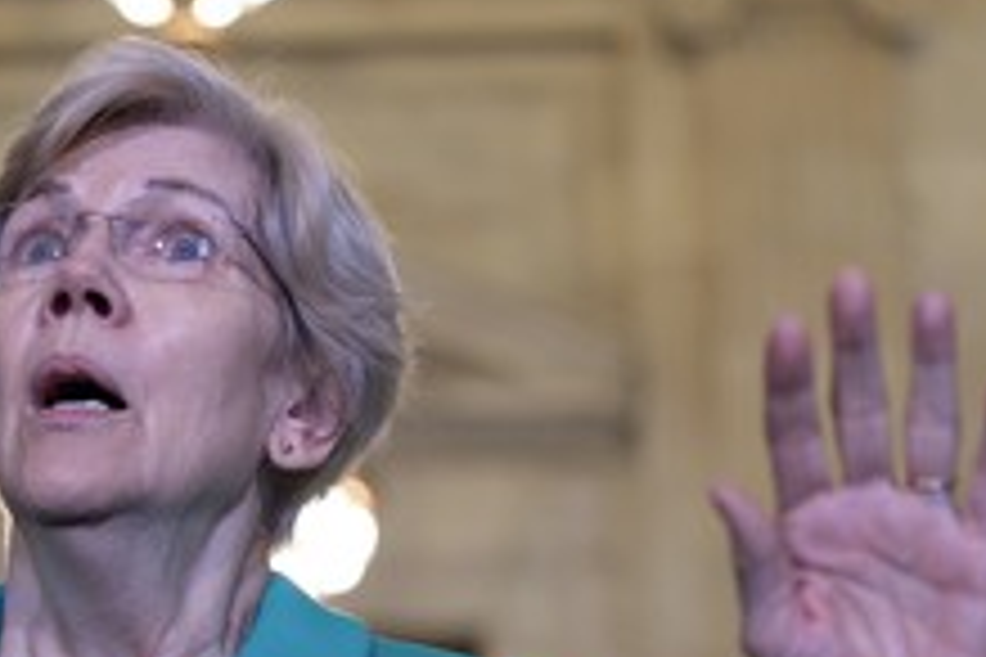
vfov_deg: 12.9
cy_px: 763
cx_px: 63
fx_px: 2848
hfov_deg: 19.2
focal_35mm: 104
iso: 640
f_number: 1.4
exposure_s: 1/400
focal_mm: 35
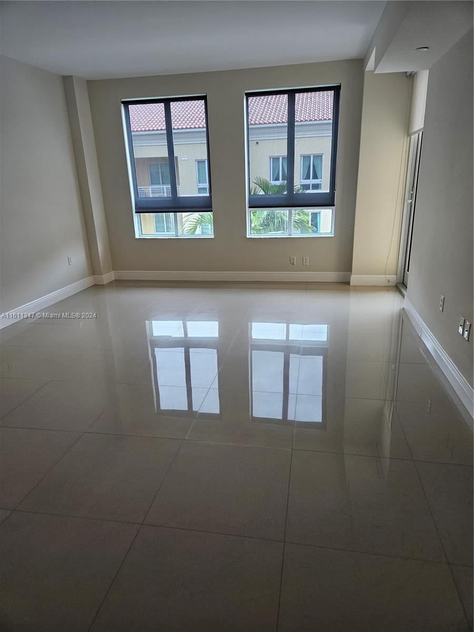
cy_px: 316
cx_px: 237
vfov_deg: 73.9
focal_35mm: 23
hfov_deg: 58.9
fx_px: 420
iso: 160
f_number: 1.8
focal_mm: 5.4
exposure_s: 1/120
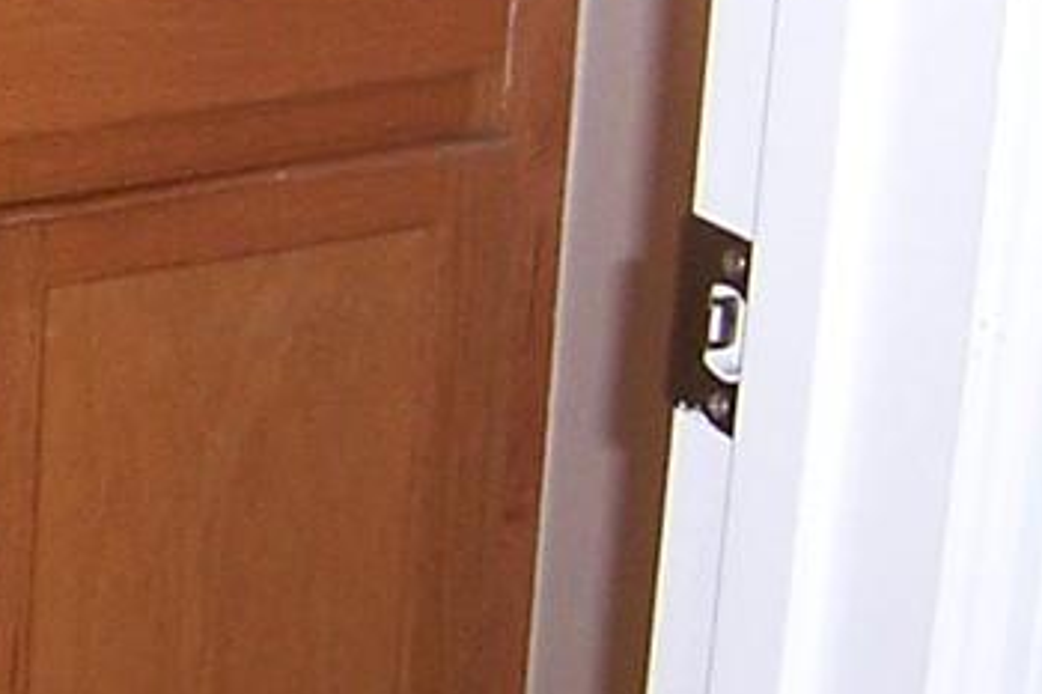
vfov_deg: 8.7
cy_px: -21
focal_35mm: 157
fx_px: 4542
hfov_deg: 12.3
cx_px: -613
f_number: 2.8
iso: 140
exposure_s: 1/60
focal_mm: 5.5
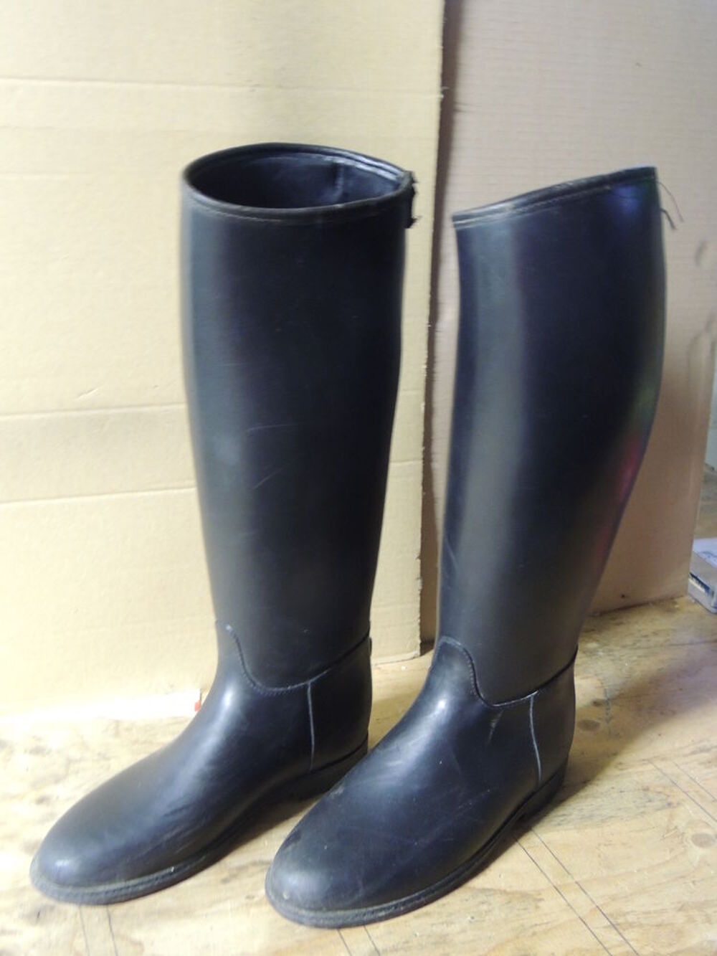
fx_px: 966
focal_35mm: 35
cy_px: 478
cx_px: 358
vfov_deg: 52.6
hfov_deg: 40.7
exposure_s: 1/1.6
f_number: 3.3
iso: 800
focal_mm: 6.2
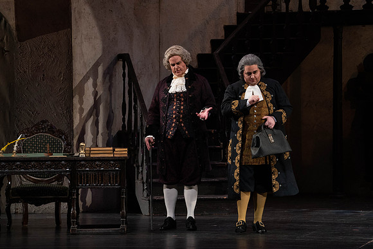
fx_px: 2042
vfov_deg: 7.0
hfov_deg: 10.4
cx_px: 186
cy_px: 124
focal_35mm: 197
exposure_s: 1/250
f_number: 9
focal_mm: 197
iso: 3200
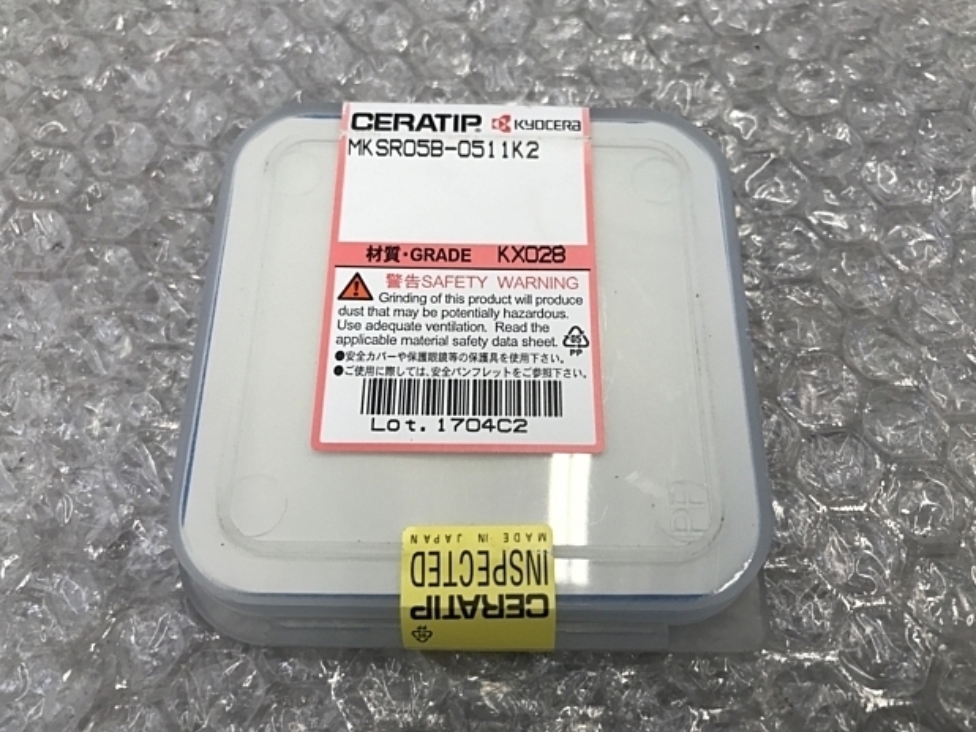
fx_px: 817
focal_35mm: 29
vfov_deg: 48.2
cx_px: 497
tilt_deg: -65.8
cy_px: 362
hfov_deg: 61.7
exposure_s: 1/120
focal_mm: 3.99
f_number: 1.8
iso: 40
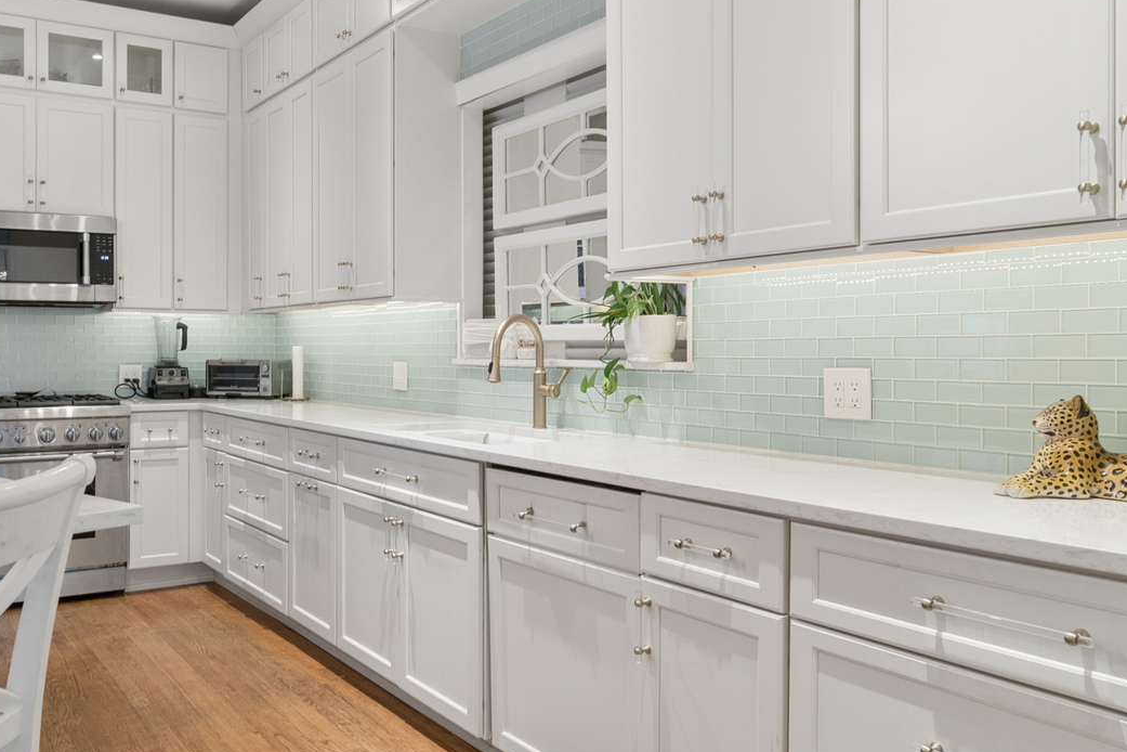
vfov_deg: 46.4
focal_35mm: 28
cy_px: 363
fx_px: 876
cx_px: 397
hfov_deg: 64.2
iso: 200
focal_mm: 12
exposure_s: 1/3.33
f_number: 8
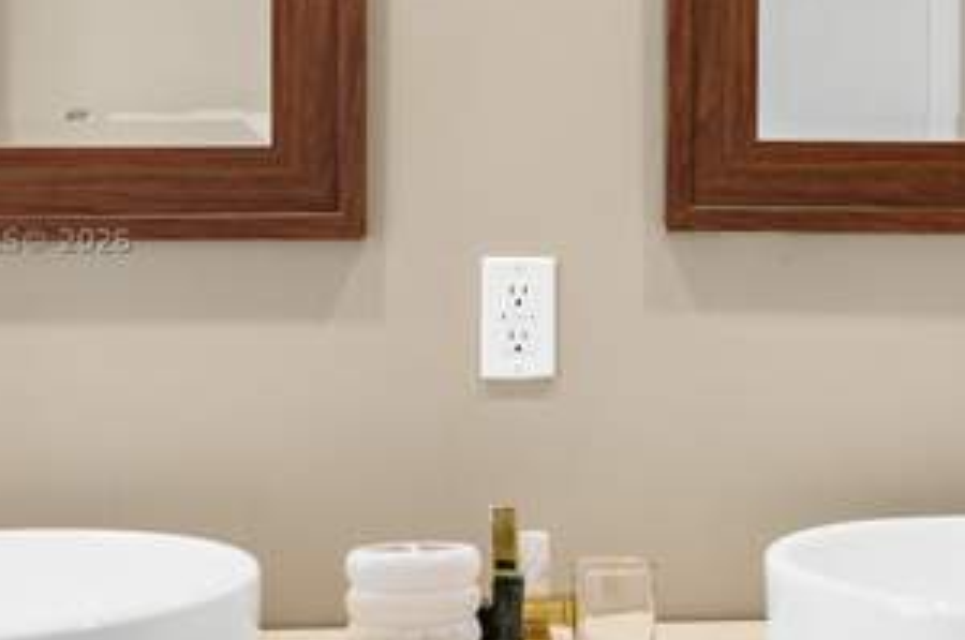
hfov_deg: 35.7
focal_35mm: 56
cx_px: 489
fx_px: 1499
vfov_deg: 24.0
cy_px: 240
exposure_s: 1/40
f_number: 2.8
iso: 640
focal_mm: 35
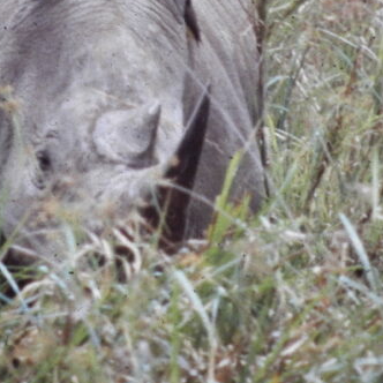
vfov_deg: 11.2
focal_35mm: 156
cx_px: 75
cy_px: 106
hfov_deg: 11.2
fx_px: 1953
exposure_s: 1/30
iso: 400
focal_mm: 13.5
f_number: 4.8
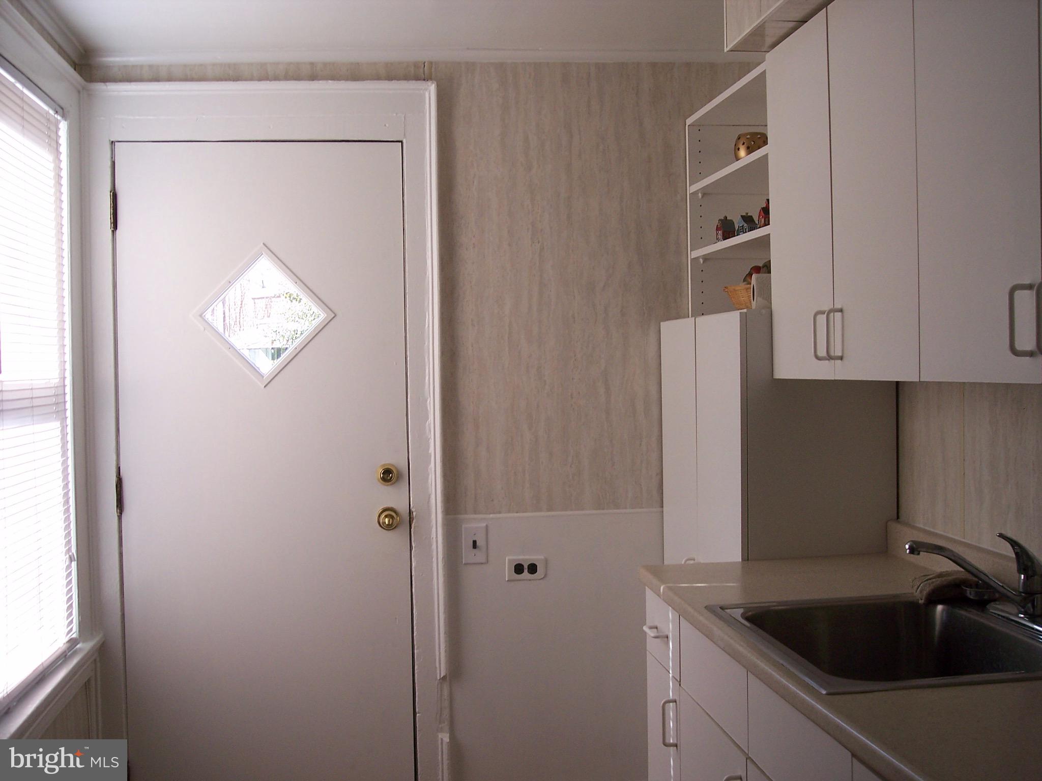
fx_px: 1174
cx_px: 521
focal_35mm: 39
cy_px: 390
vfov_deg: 36.8
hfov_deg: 47.9
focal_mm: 8
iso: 100
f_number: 3.4
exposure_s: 1/60
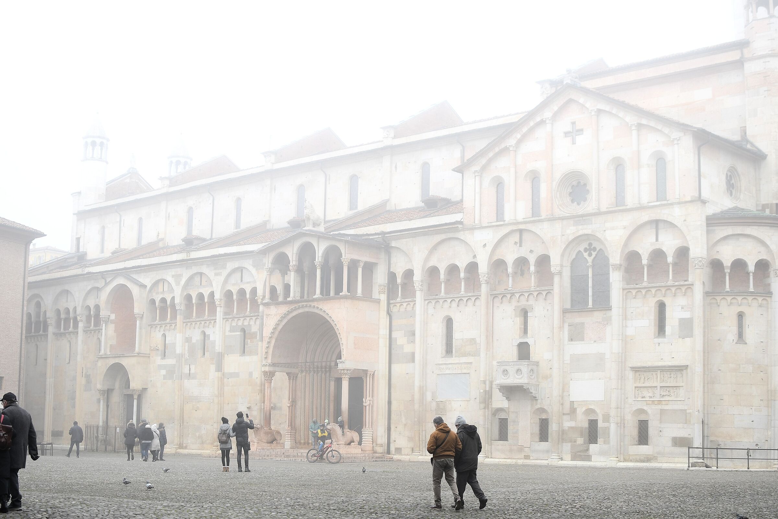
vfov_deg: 26.0
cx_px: 389
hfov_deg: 38.2
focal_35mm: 52
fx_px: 1124
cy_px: 260
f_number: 3.2
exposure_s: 1/500
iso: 125
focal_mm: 35
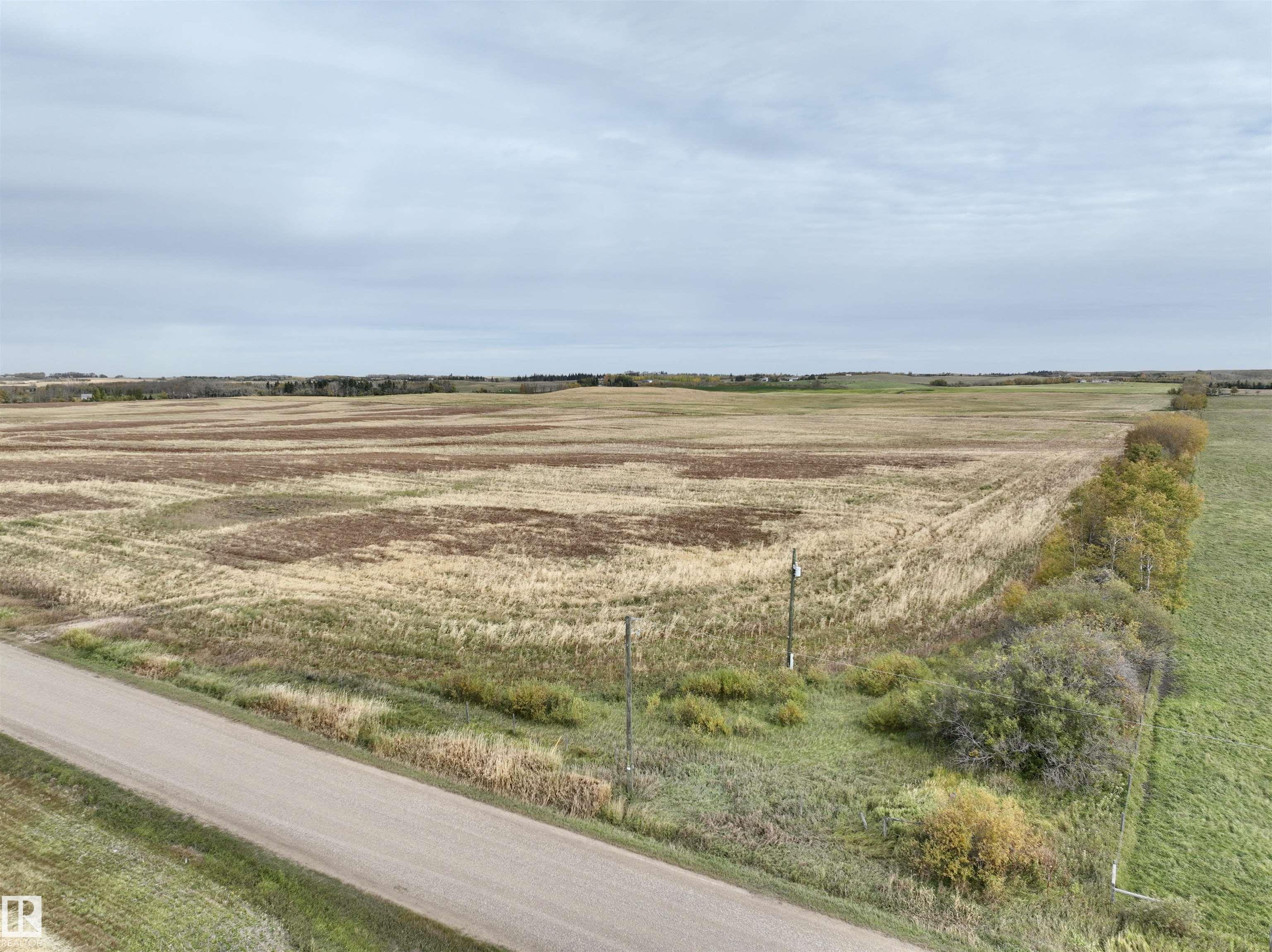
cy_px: 476
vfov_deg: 56.8
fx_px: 881
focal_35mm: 24
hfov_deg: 71.6
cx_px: 636
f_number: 2.8
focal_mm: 12.29
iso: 100
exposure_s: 1/1250
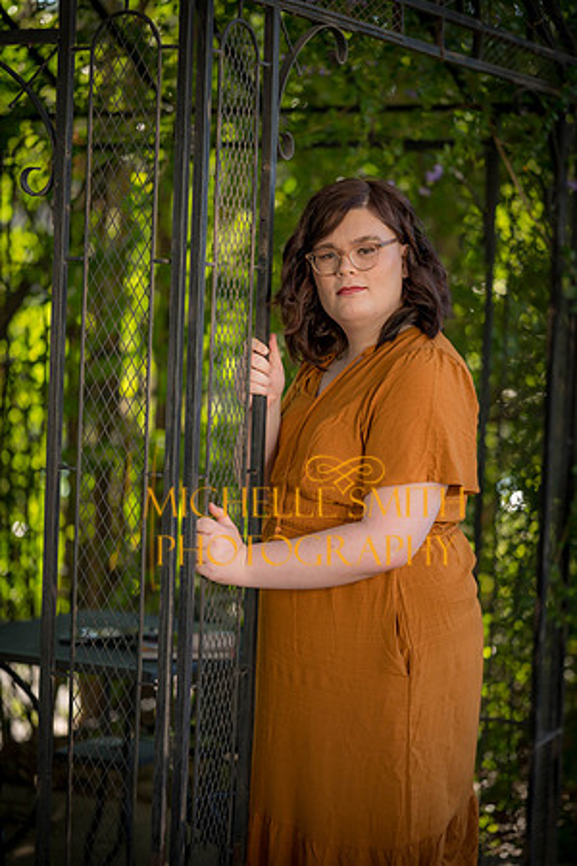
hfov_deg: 16.1
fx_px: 2043
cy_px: 433
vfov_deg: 23.9
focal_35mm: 85
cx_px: 288
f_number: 1.8
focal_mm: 85
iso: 100
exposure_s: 1/400
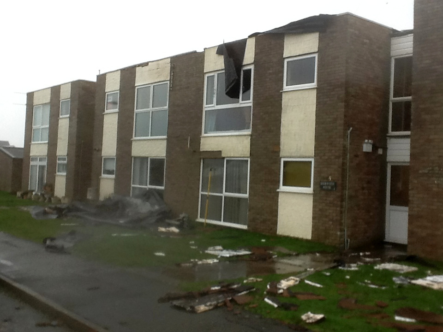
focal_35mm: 44
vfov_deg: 32.9
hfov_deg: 42.9
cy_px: 166
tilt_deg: -0.2
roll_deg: -3.1
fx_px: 563
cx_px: 222
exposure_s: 1/40
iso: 40
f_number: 2.4
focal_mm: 2.03
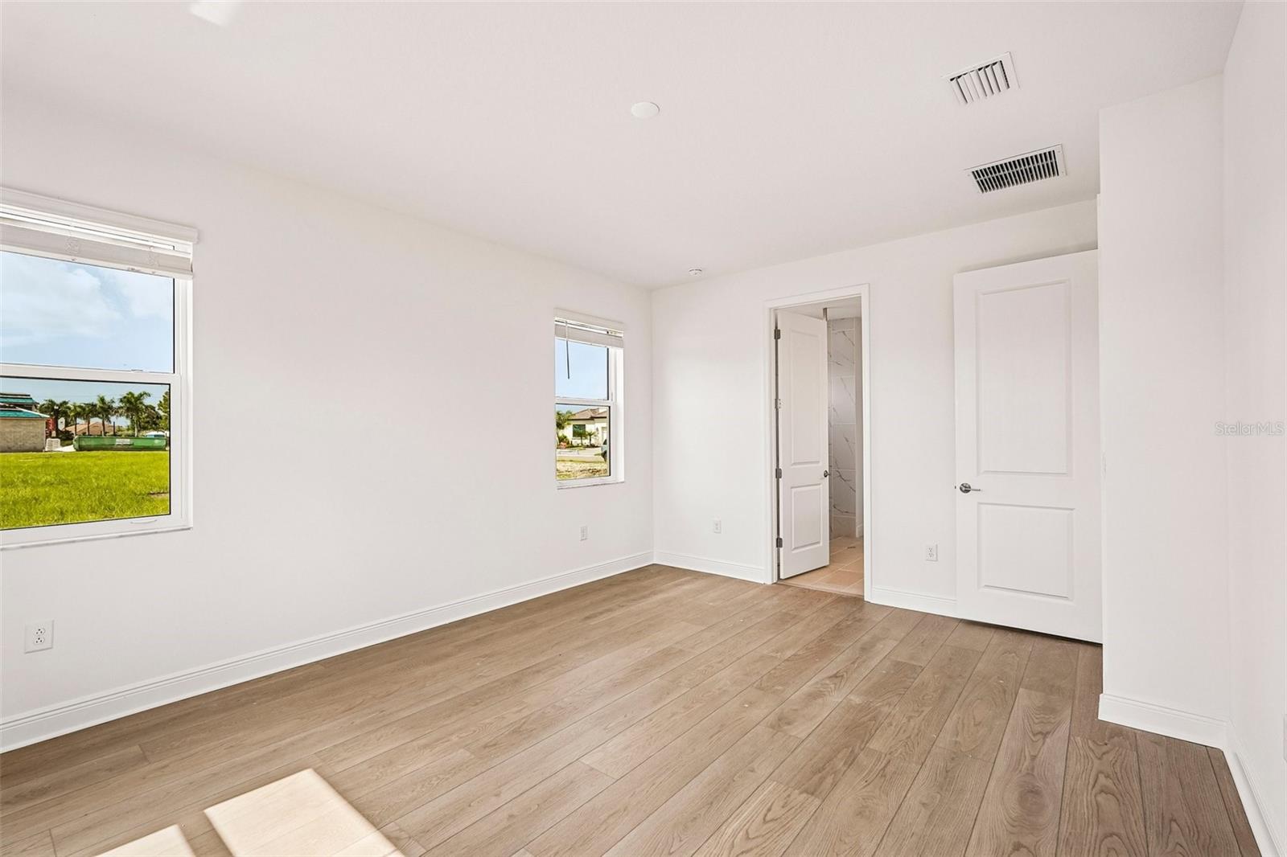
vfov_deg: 72.0
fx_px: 590
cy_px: 428
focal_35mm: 16
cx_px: 644
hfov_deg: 95.0
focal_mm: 16.5
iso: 400
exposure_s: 1/160
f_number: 8
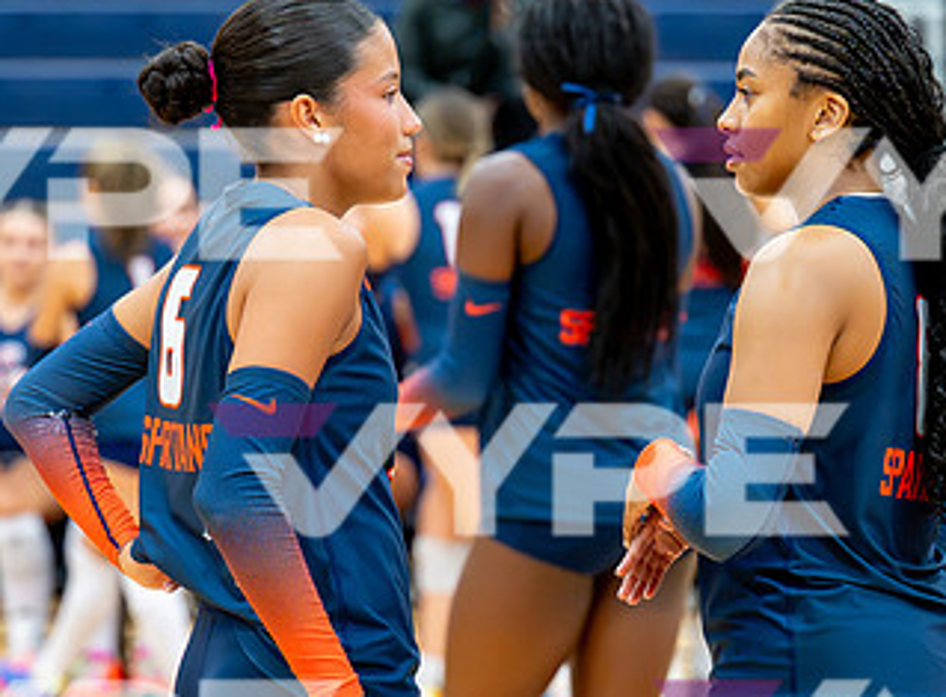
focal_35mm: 231
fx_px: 6273
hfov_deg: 8.6
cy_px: 471
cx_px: 476
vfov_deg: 6.4
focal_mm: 94
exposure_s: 1/800
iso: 5600
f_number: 2.8
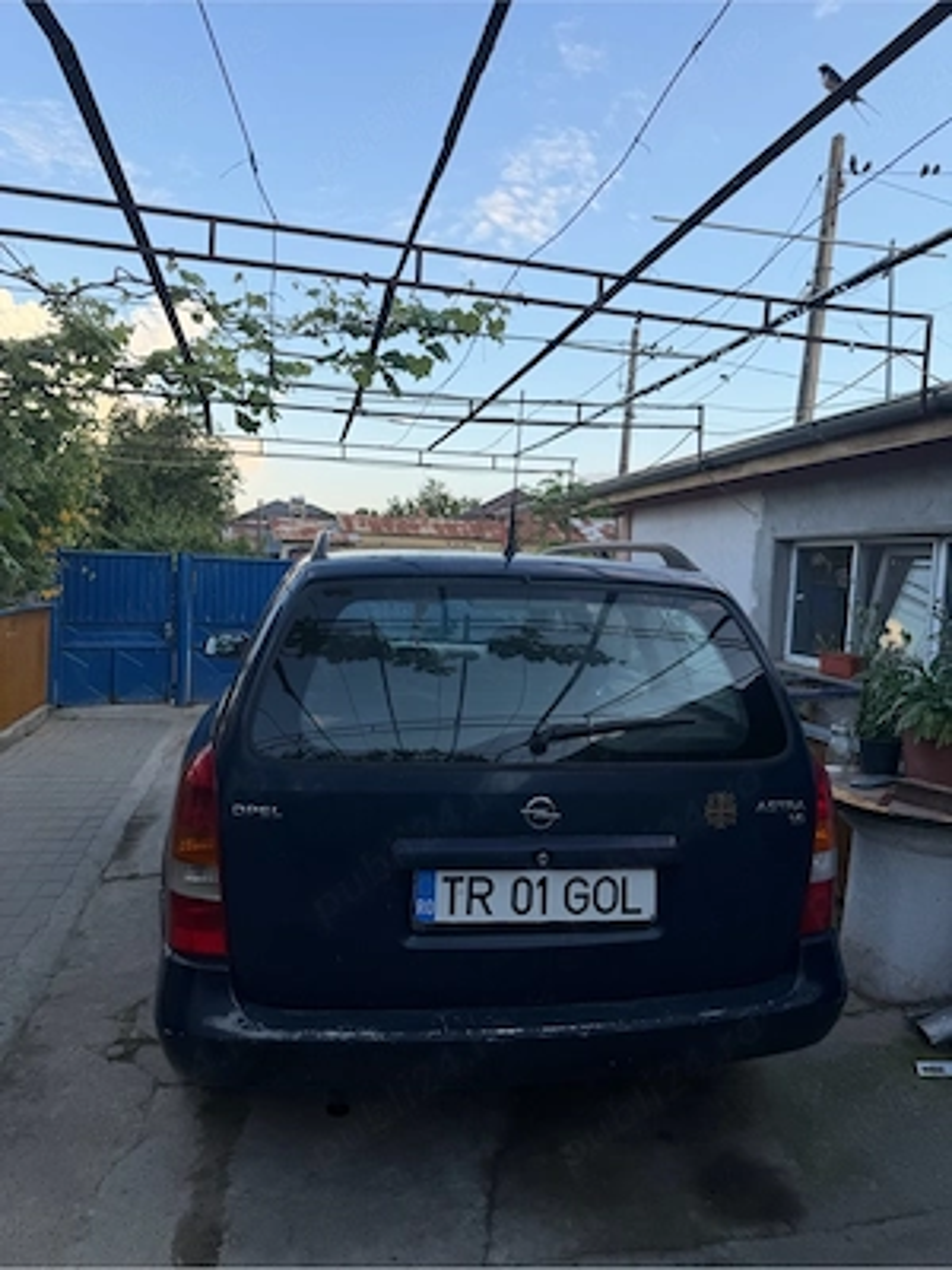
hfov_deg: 56.8
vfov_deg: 71.6
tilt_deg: -4.5
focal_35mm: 24
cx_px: 476
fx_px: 880
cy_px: 635
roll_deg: -2.4
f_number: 1.78
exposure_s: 1/920
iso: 80
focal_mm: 6.76
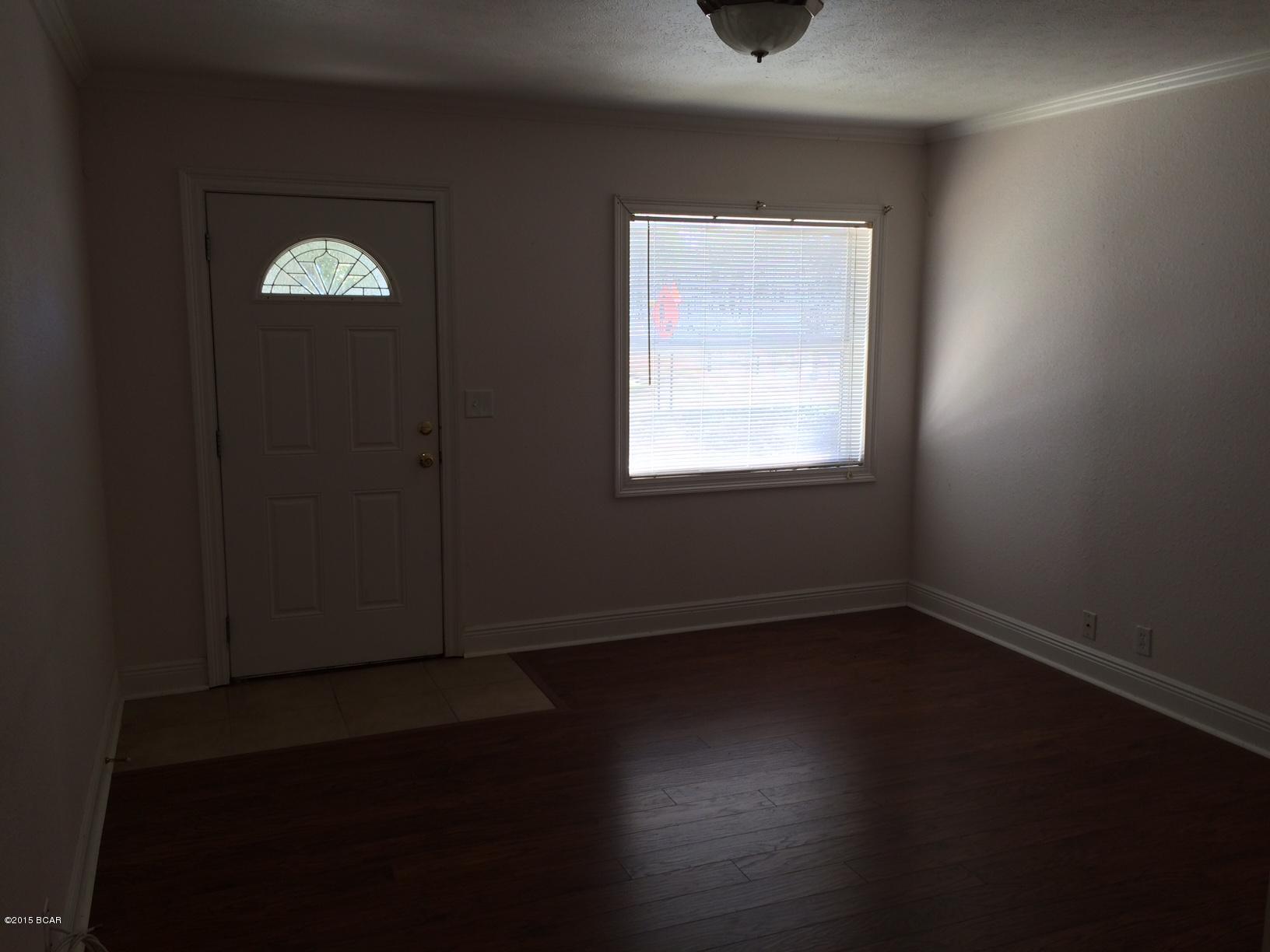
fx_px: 1064
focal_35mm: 29
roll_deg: -0.3
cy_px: 476
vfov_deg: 48.2
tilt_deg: -9.3
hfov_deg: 61.7
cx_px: 635
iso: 32
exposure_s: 1/40
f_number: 2.2
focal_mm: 4.15
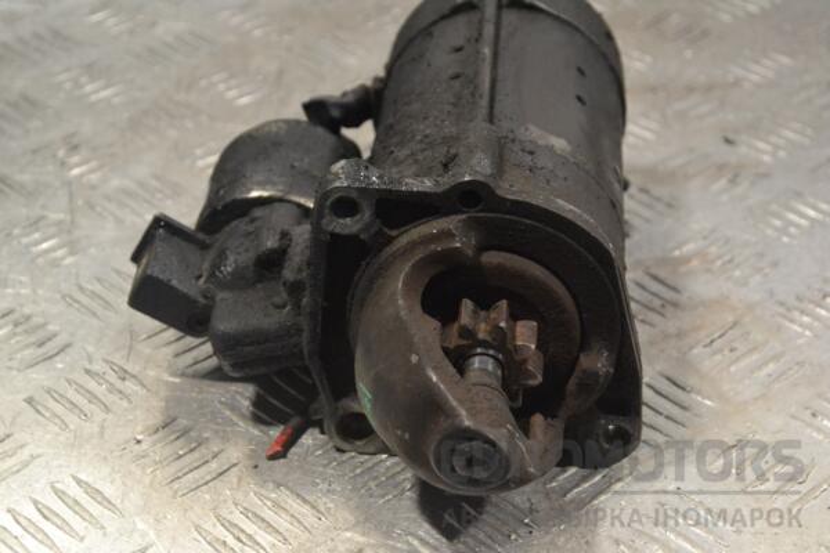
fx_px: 1902
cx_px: 415
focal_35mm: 82
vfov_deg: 16.6
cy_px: 276
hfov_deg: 24.6
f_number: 8
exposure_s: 1/250
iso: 3200
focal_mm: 55
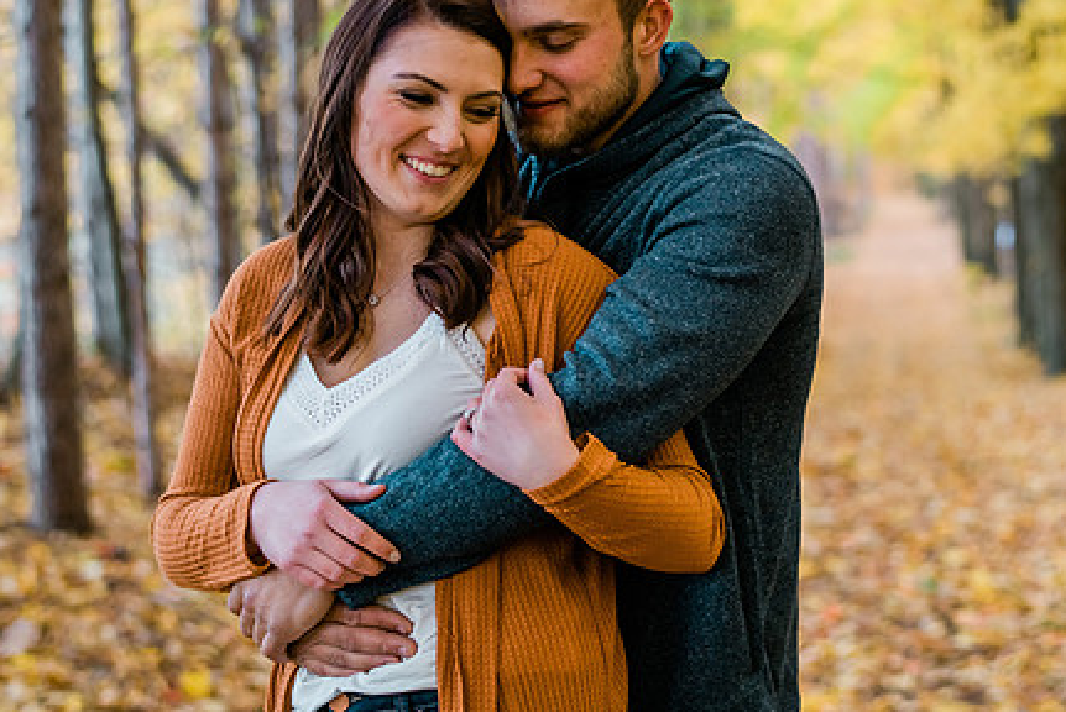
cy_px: 253
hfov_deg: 25.9
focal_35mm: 78
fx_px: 2311
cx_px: 670
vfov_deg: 17.5
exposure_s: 1/200
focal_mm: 58
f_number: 2.8
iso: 500
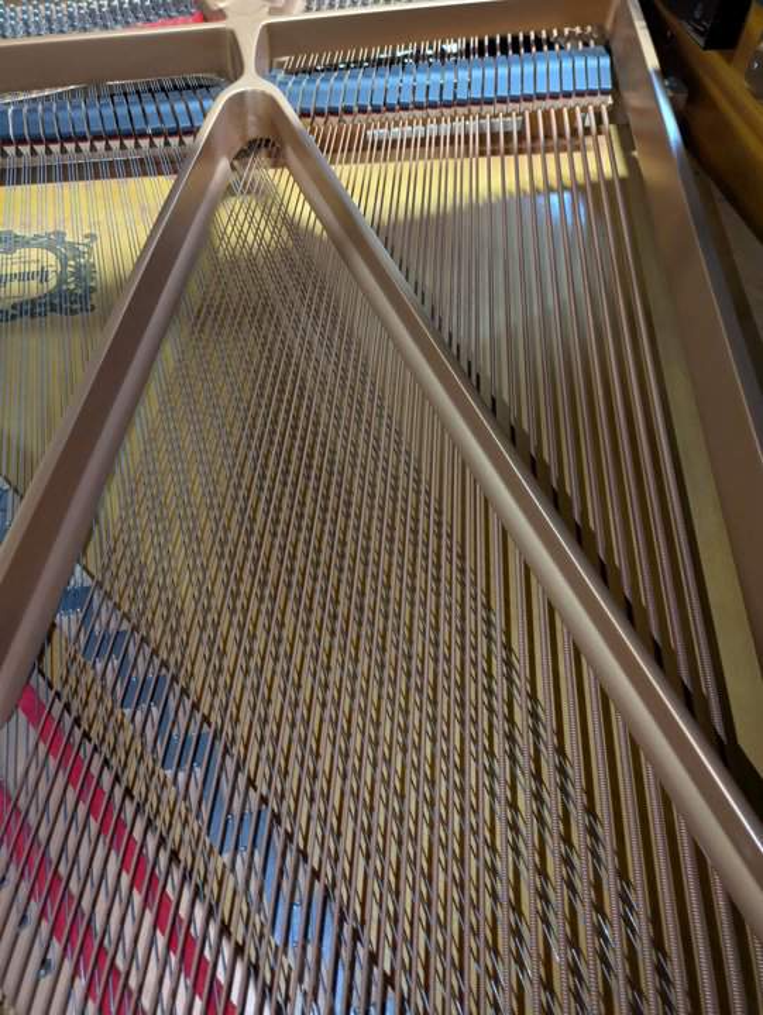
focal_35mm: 25
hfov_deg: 54.9
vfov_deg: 69.4
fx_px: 734
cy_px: 508
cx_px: 382
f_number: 1.89
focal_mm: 5.43
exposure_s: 1/33.3
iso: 408
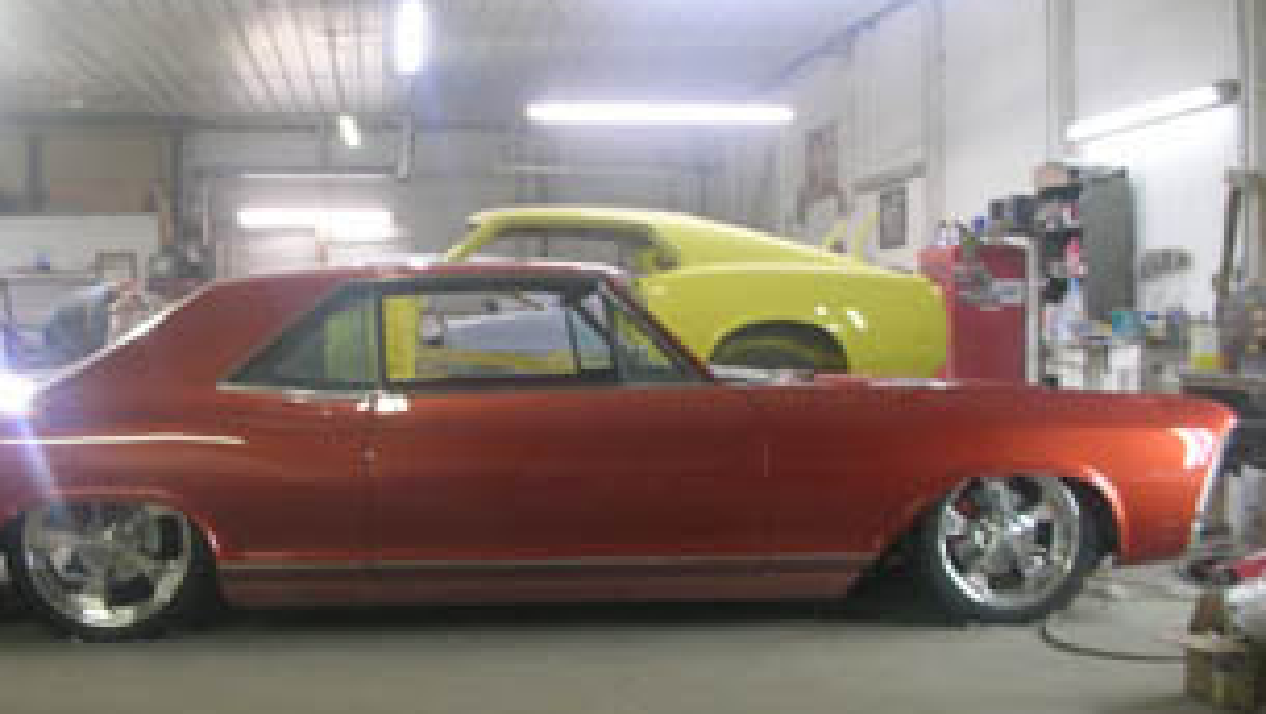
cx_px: 481
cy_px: 436
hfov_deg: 41.0
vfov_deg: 23.9
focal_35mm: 50
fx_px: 1679
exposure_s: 1/3.9
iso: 75
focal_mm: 5.8
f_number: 3
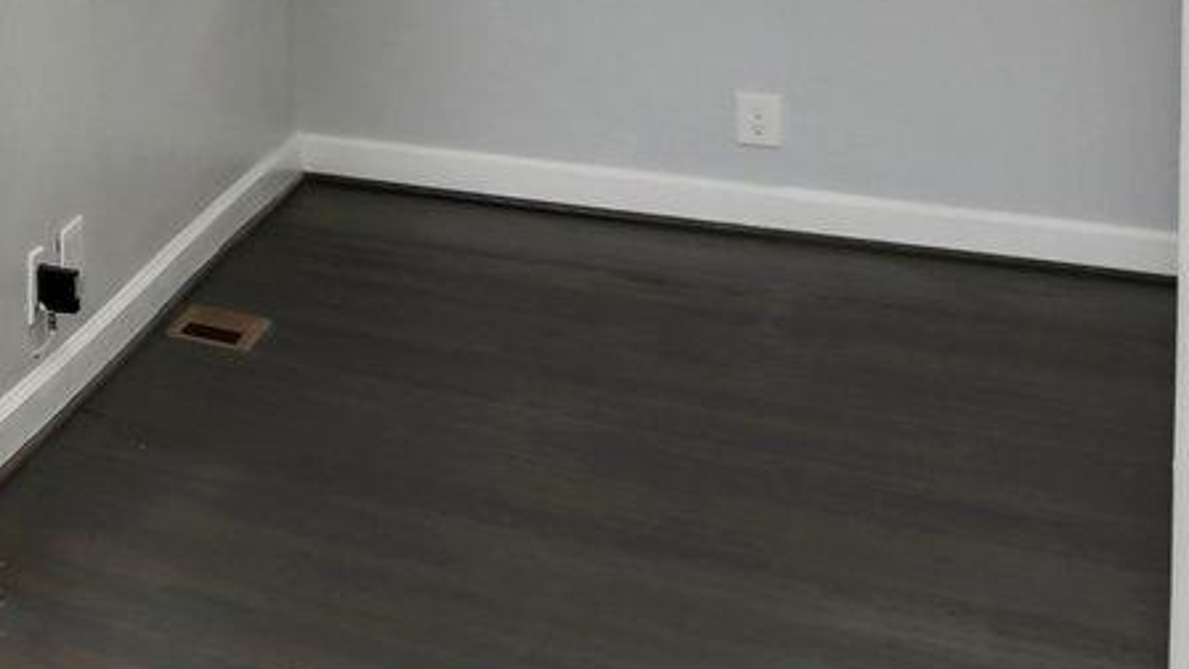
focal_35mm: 67
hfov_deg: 18.1
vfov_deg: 16.2
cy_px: -377
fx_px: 2112
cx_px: -1295
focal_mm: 14
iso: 250
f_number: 8
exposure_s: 1/15
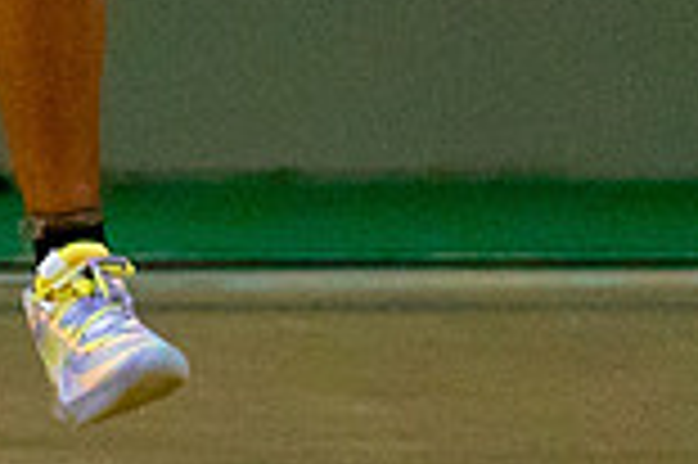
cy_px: -585
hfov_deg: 1.4
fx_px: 28432
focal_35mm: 1468
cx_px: -62
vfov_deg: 0.9
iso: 4000
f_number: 2.8
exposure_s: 1/1000
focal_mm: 200
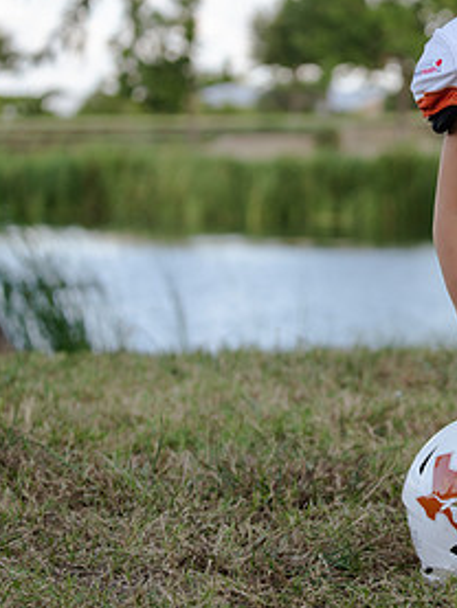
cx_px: 573
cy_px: 207
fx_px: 2480
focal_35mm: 141
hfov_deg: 10.3
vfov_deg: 14.0
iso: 125
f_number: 3.2
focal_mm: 70
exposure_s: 1/320
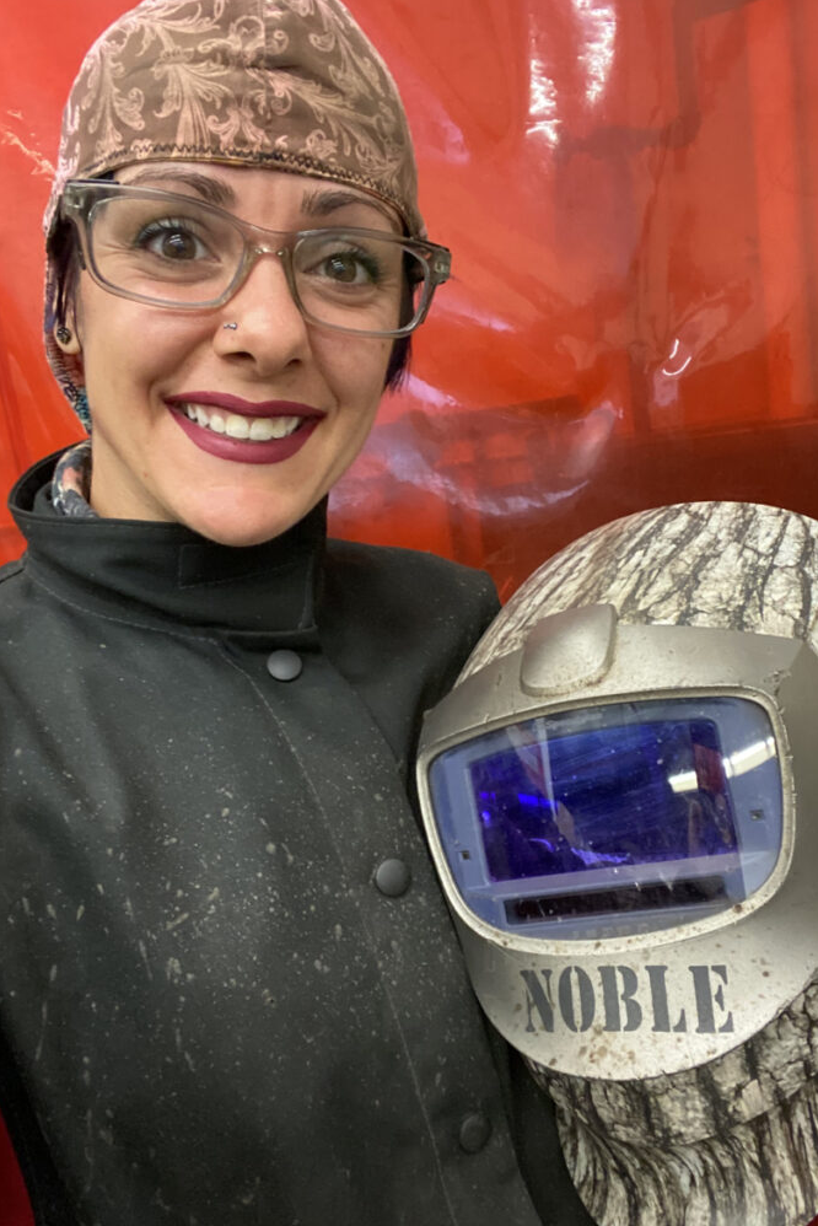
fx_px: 1090
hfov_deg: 41.1
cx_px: 450
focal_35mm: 32
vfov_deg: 58.7
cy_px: 617
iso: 400
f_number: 2.2
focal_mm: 2.7
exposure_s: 1/30
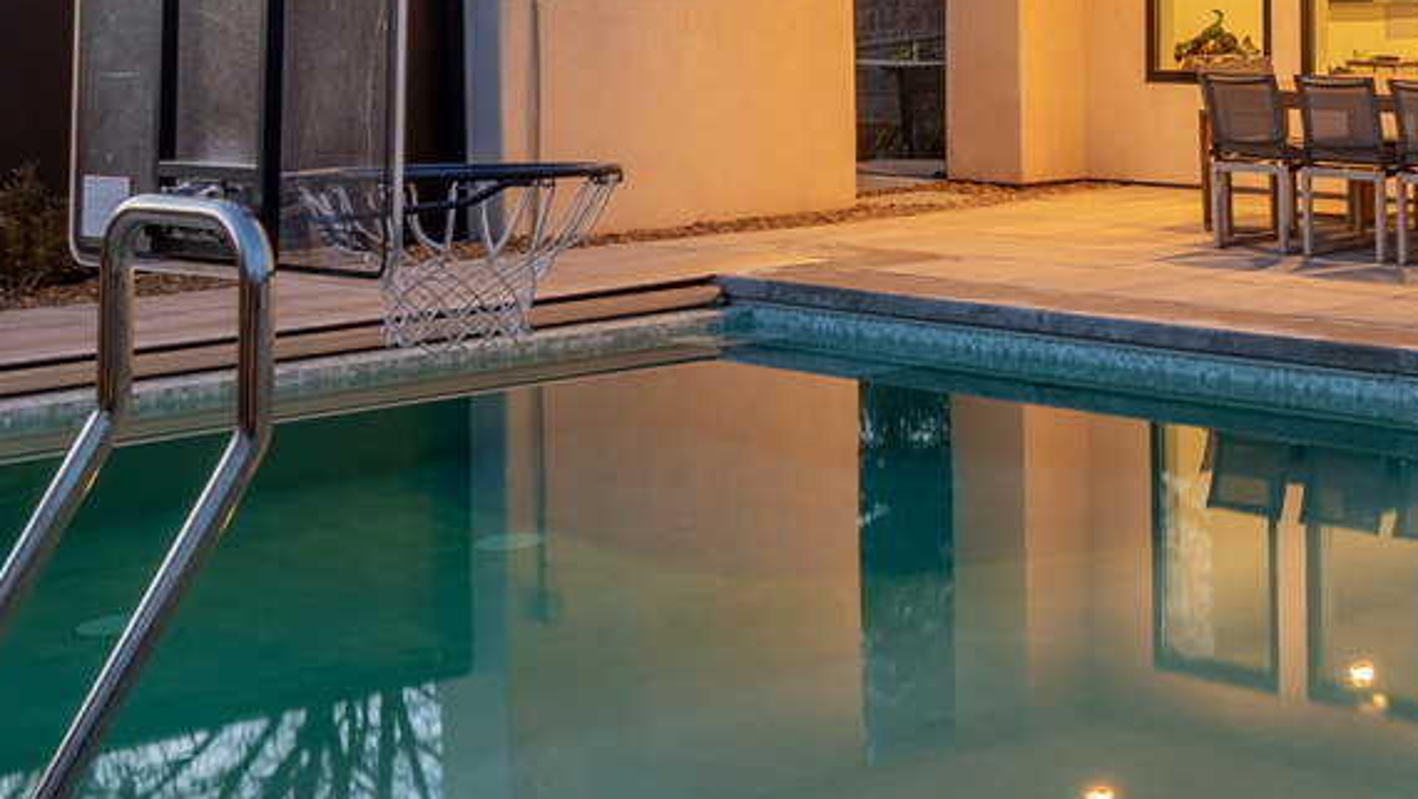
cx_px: 2090
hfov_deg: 25.4
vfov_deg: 18.1
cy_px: -103
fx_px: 2407
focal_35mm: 64
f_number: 9
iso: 250
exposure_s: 1/6
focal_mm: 17
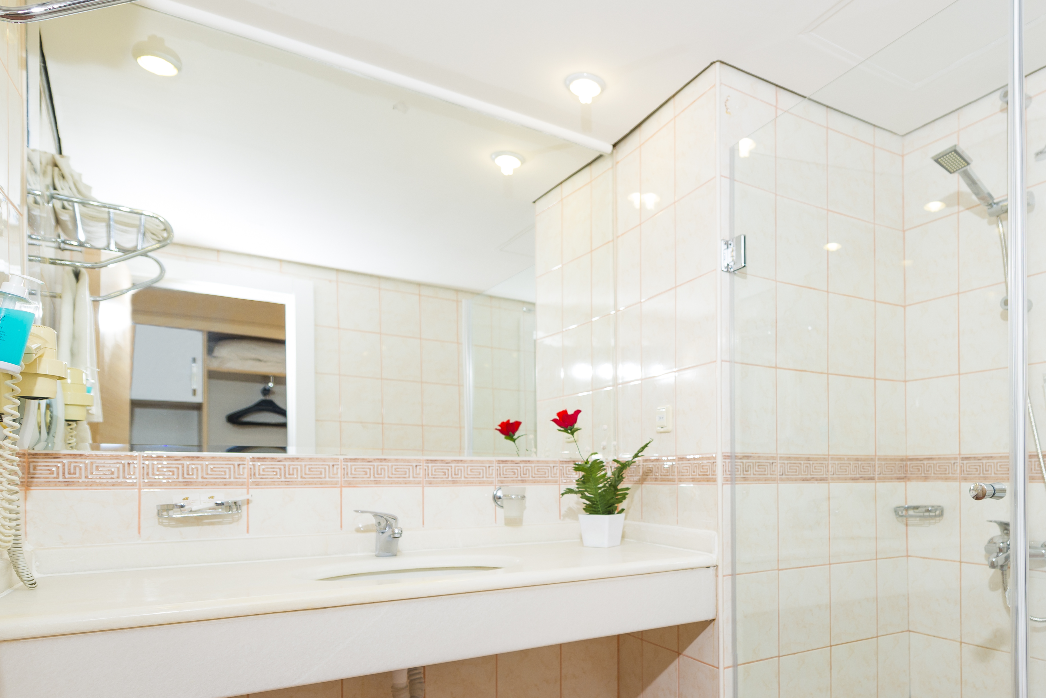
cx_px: 692
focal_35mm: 23
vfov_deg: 54.8
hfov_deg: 73.9
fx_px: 669
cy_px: 418
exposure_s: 1/80
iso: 100
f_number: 3.5
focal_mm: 14
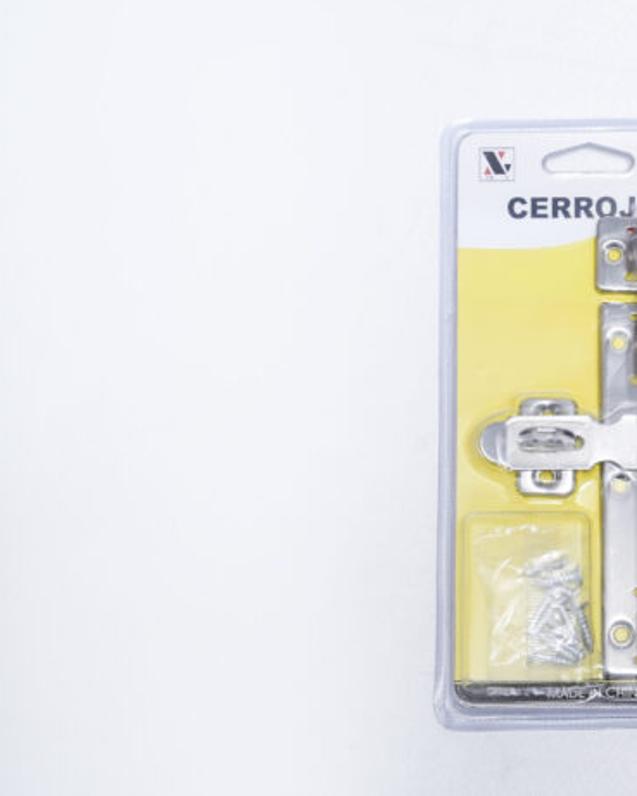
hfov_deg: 17.4
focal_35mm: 87
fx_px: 2050
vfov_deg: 22.0
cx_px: 580
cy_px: 394
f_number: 9
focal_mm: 61
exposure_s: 1/200
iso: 3200
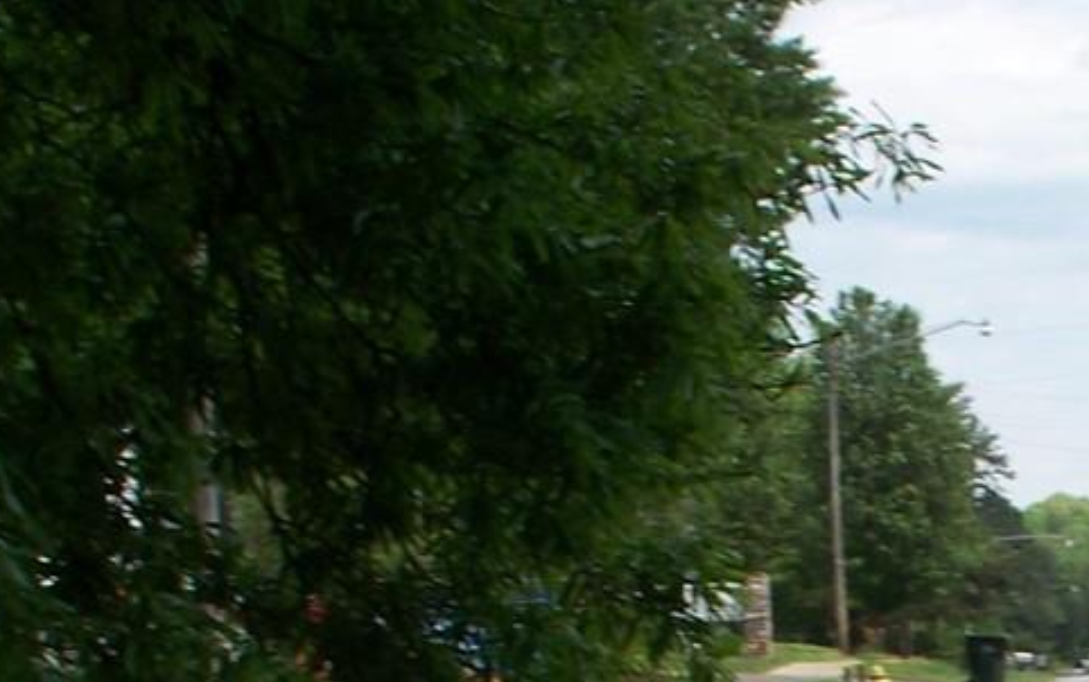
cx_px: 1308
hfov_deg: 12.6
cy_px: 1043
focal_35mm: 162
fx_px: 4811
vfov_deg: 7.9
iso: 64
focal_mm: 7.54
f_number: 5
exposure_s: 1/400
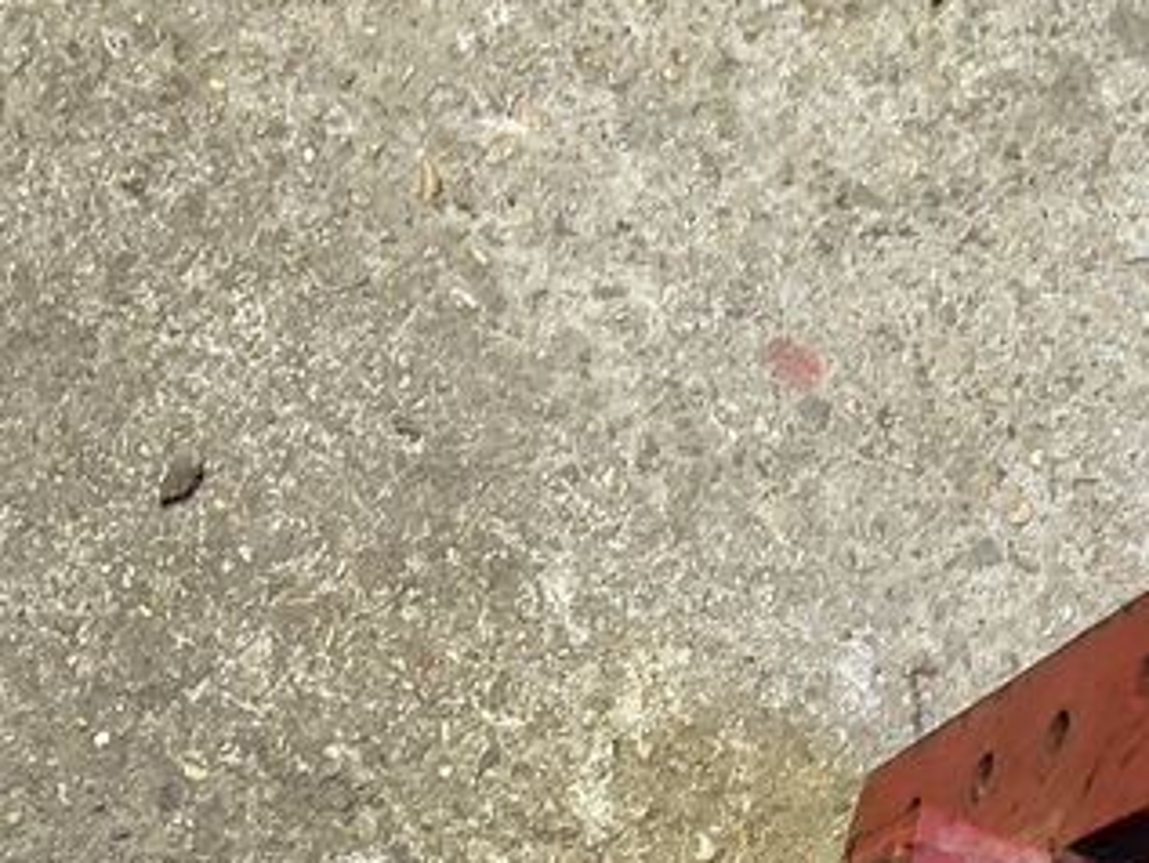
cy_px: 1258
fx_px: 2723
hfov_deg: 23.8
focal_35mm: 82
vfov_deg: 16.5
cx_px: 529
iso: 640
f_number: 1.8
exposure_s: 1/33
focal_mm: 5.4
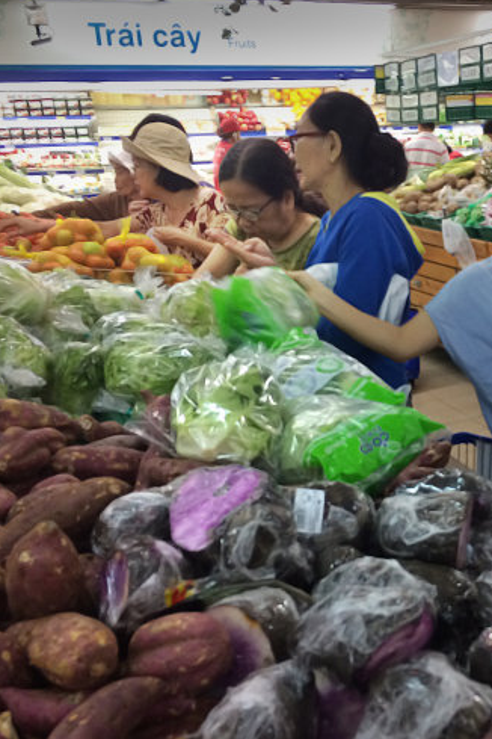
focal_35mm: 41
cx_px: 449
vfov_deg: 47.4
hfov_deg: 31.0
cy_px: 367
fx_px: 840
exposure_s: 1/33
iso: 125
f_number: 2.2
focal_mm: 4.15
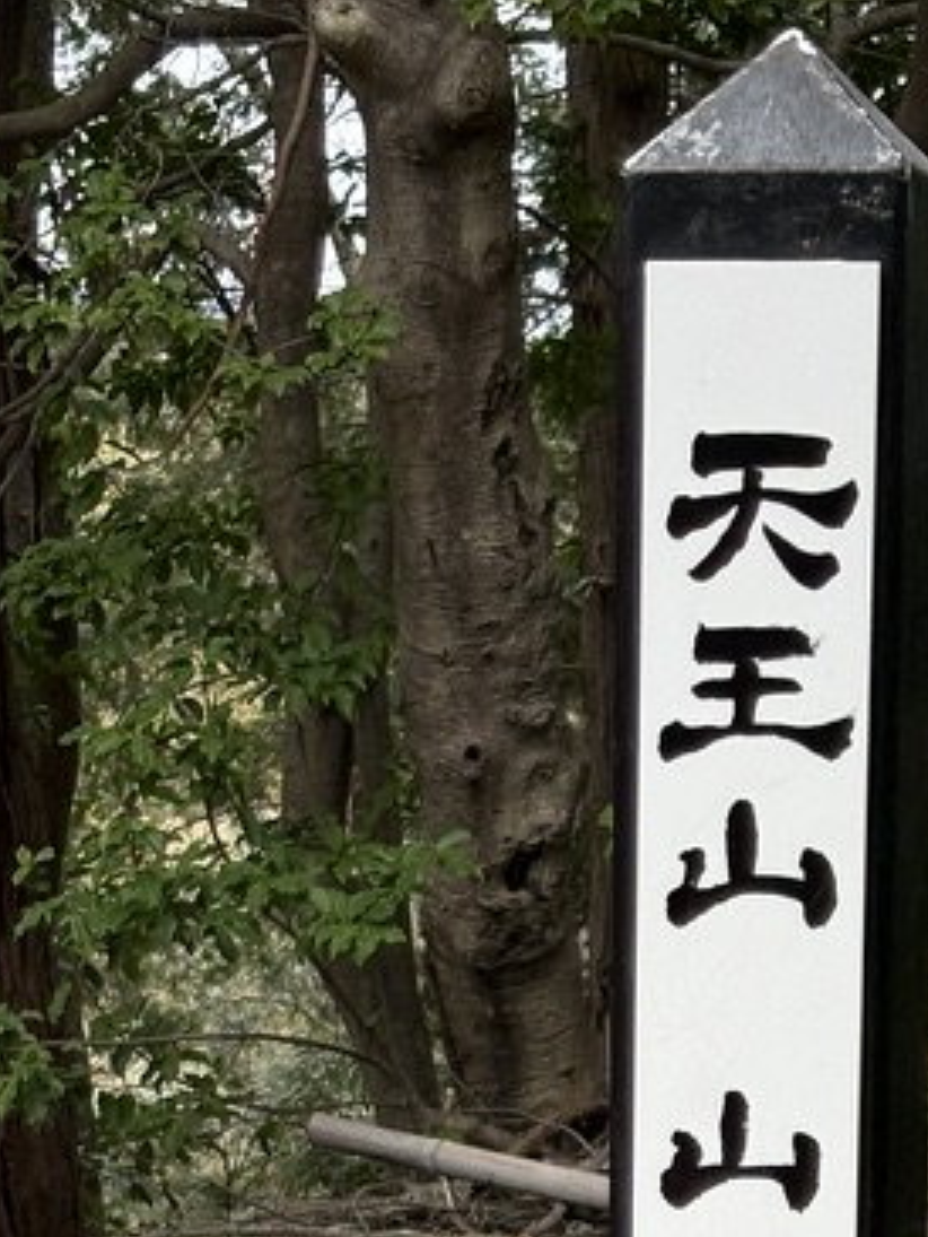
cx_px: 657
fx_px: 5216
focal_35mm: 146
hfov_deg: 10.2
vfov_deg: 13.1
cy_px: 1542
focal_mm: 5.96
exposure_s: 1/414
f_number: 1.6
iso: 40
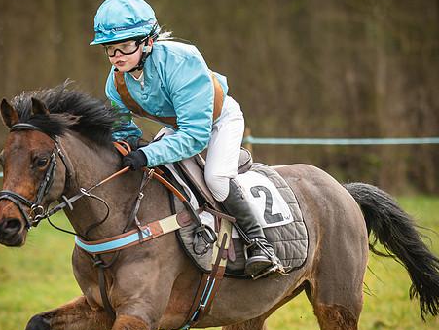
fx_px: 4810
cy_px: 197
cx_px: 138
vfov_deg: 3.9
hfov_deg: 5.2
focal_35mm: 379
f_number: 1.8
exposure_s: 1/1000
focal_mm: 135
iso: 160
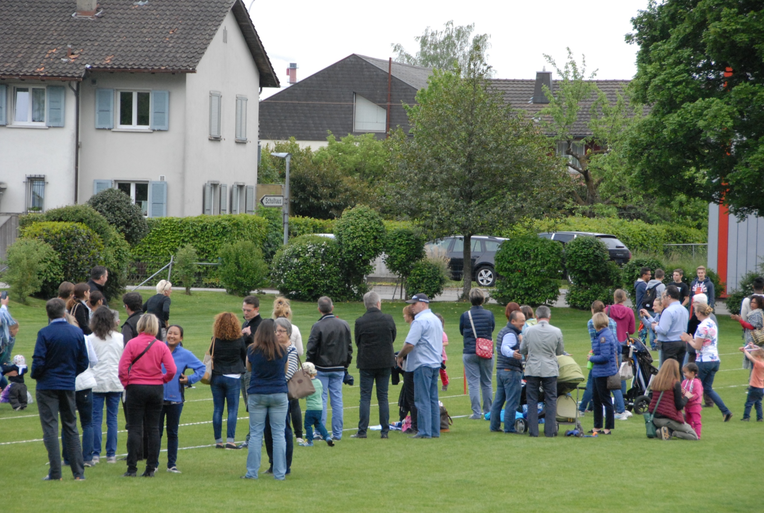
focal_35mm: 195
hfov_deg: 10.5
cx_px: 382
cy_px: 256
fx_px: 4147
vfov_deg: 7.1
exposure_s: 1/350
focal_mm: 130
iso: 1000
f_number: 7.1
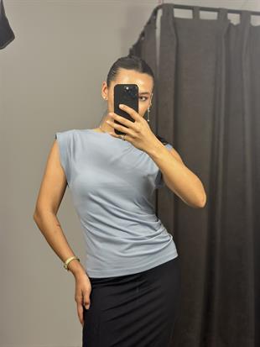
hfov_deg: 30.3
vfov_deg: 39.6
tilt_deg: -24.8
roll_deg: -1.3
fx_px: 480
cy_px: 174
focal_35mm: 48
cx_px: 130
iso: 100
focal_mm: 6.86
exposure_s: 1/100
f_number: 1.78
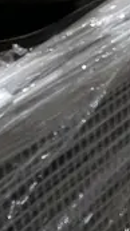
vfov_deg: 12.8
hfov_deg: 8.8
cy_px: 535
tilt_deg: -47.7
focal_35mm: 133
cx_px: 209
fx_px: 817
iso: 200
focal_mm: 4.2
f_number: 1.6
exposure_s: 1/60
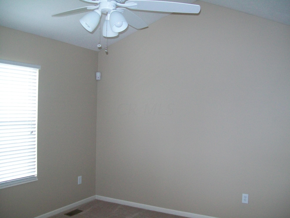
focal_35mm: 36
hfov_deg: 51.4
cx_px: 145
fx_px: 302
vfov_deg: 39.7
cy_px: 109
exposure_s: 1/60
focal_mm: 6
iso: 160
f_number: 2.7
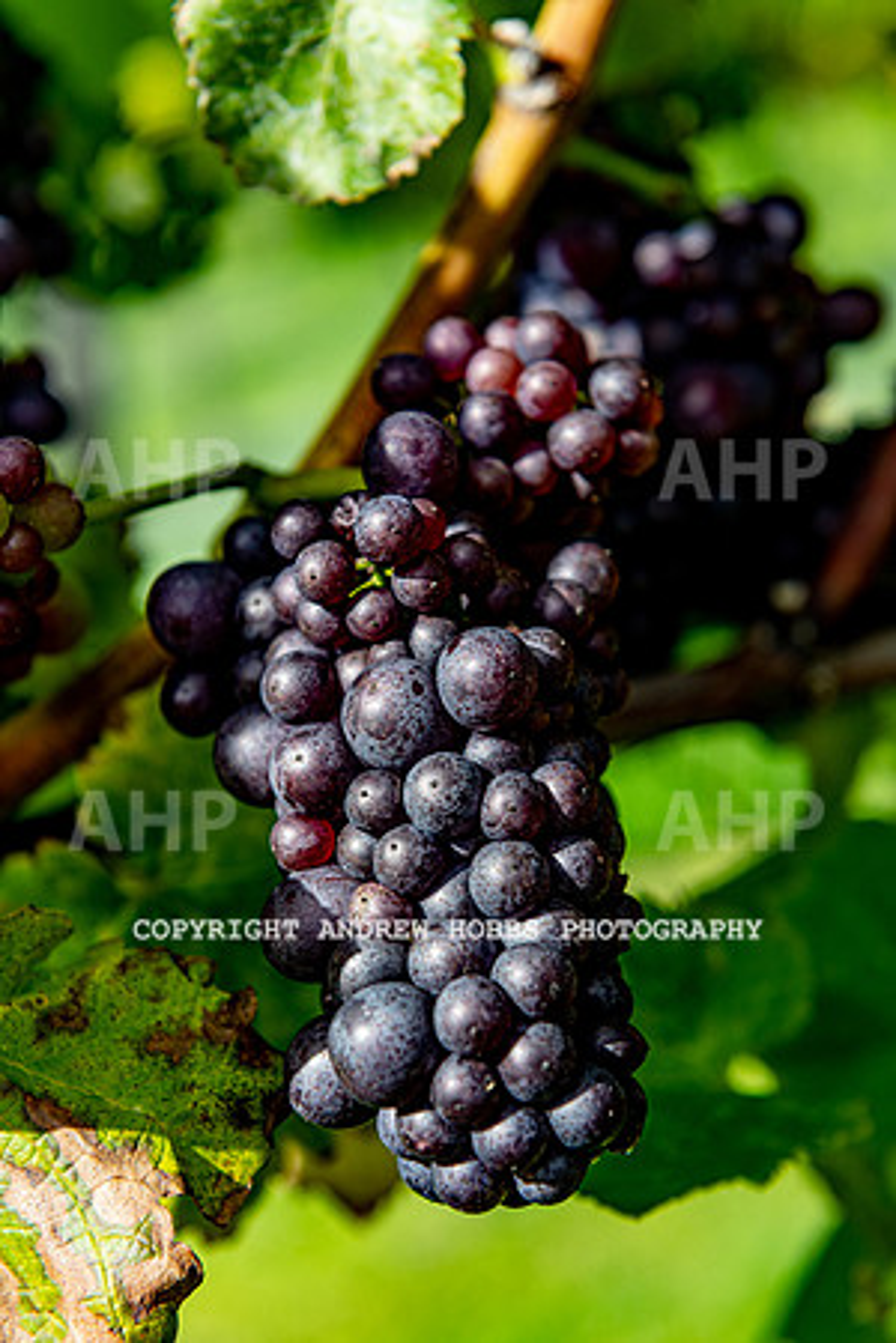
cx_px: 448
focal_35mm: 62
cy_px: 672
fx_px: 2314
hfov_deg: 21.9
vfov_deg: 32.4
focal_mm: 62
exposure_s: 1/500
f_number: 6.3
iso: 180
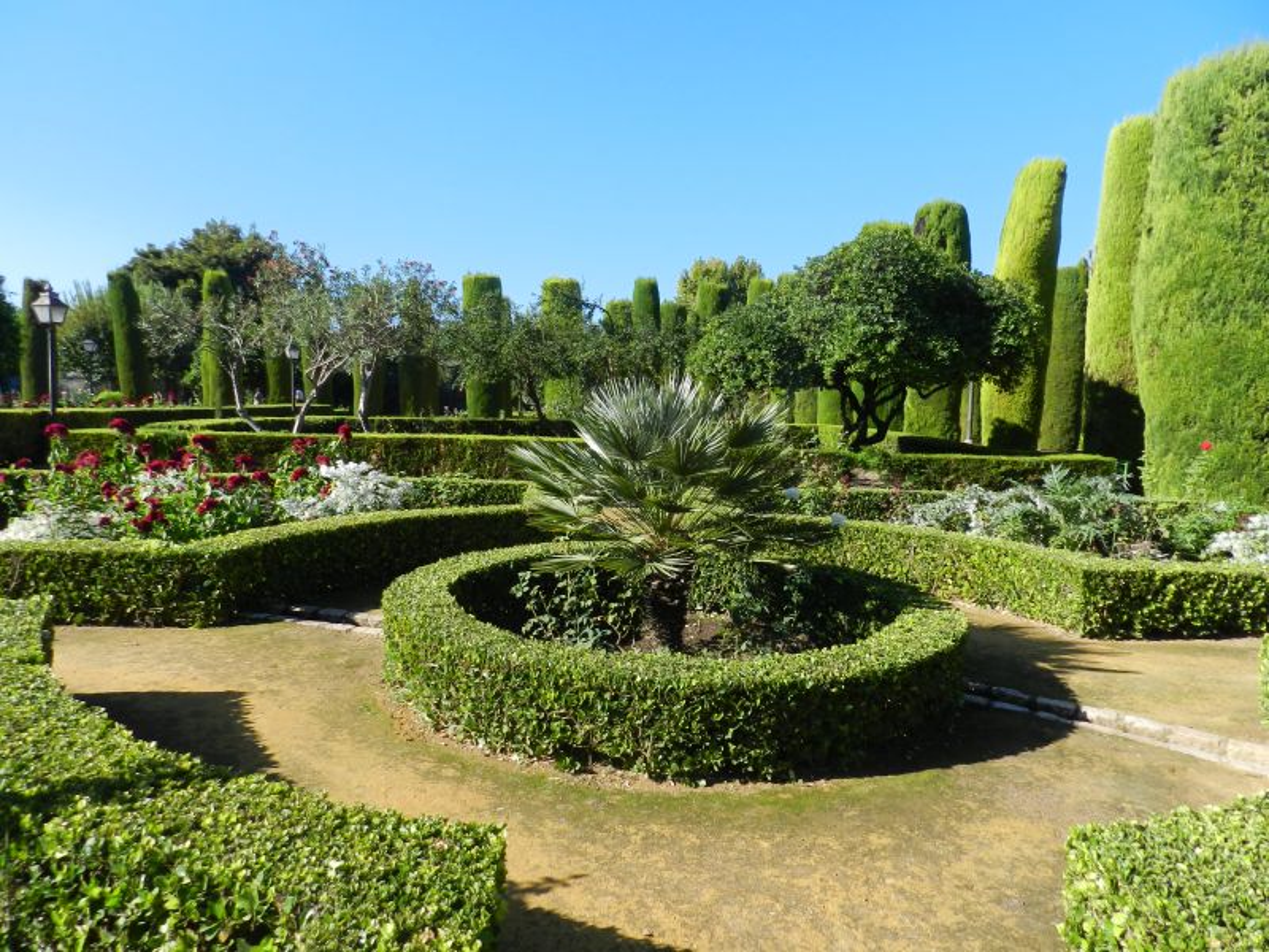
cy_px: 476
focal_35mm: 23
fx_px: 843
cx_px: 634
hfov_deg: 73.9
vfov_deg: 58.9
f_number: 3.4
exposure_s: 1/1000
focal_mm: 4
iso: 160
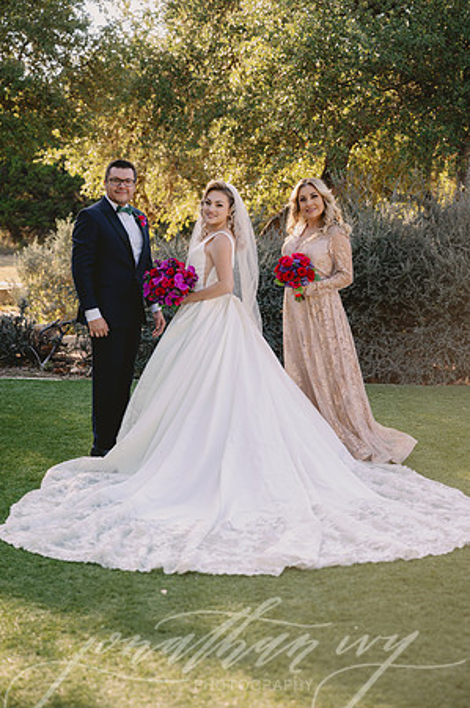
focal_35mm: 70
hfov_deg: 19.4
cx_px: 235
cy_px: 354
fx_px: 1374
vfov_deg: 28.9
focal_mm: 70
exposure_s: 1/125
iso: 100
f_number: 3.5
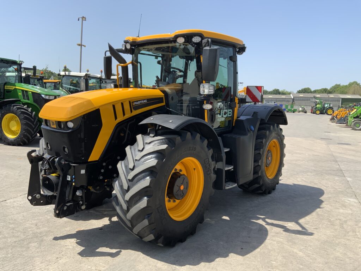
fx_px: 302
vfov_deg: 48.2
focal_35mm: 29
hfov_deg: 61.7
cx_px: 180
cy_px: 136
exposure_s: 1/1221
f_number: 1.8
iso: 16
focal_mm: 3
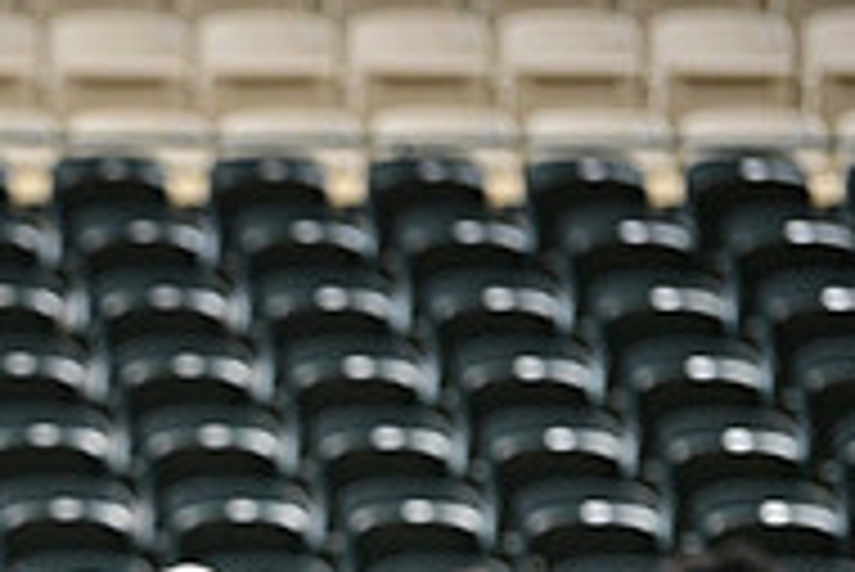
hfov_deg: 3.9
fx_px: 12668
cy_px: 779
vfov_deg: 2.6
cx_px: -207
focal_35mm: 533
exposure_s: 1/1000
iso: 6400
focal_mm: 175
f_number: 3.2
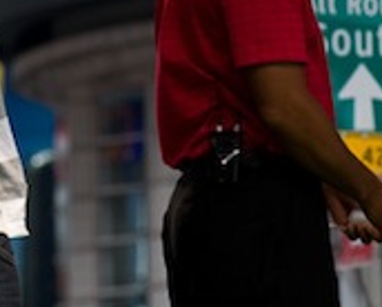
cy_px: -121
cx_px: 49
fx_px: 6474
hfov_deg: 3.4
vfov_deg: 2.7
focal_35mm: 572
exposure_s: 1/180
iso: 200
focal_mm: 175
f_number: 8
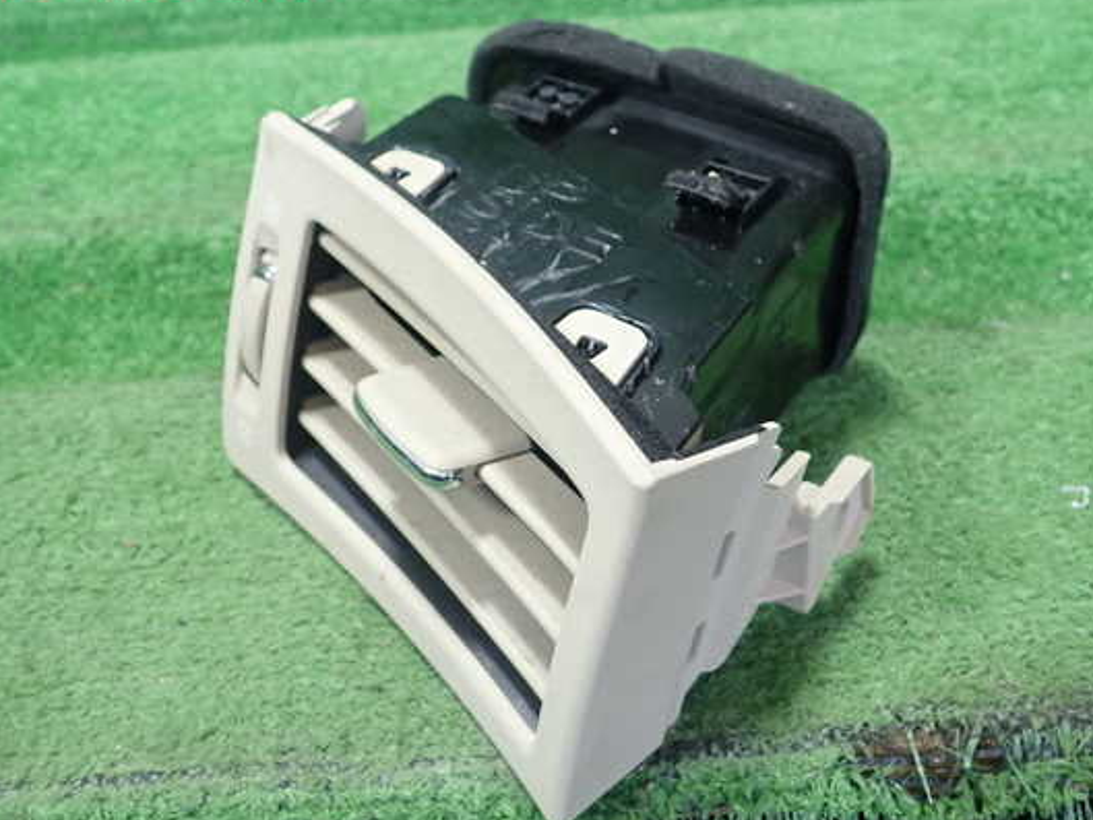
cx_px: 568
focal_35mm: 34
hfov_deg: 53.9
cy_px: 417
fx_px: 1074
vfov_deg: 41.8
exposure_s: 1/125
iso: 500
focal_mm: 5.5
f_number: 2.3
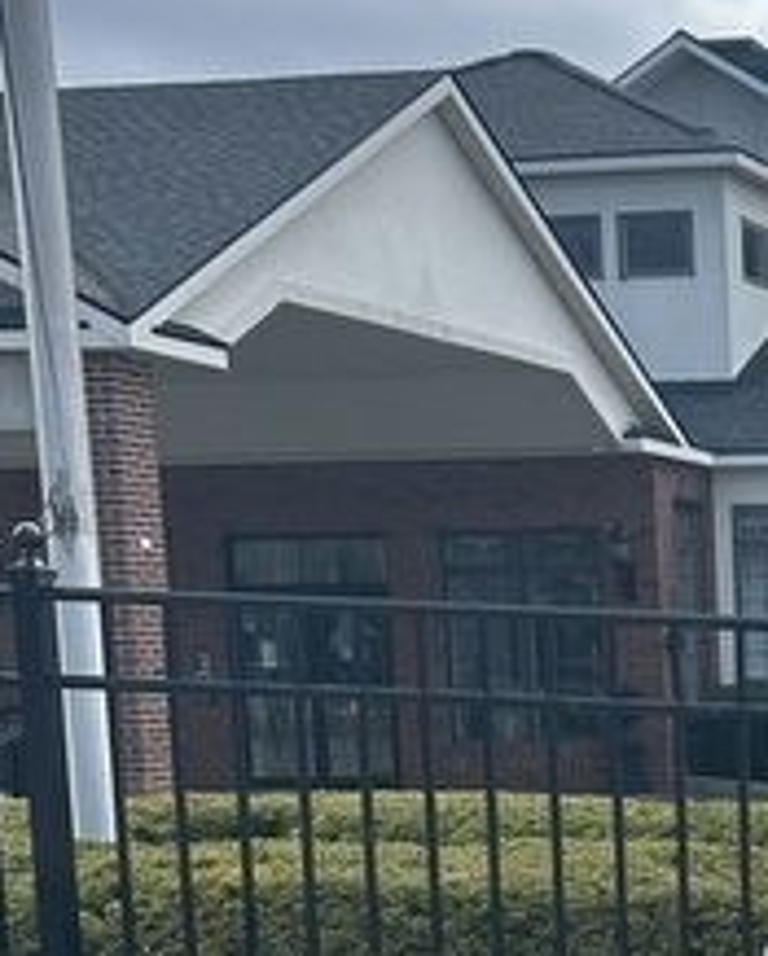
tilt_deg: -11.1
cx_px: 1172
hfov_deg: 15.3
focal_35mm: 93
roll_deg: +0.0
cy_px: 1145
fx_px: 2637
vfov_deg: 19.4
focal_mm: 5.7
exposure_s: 1/1645
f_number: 1.5
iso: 50
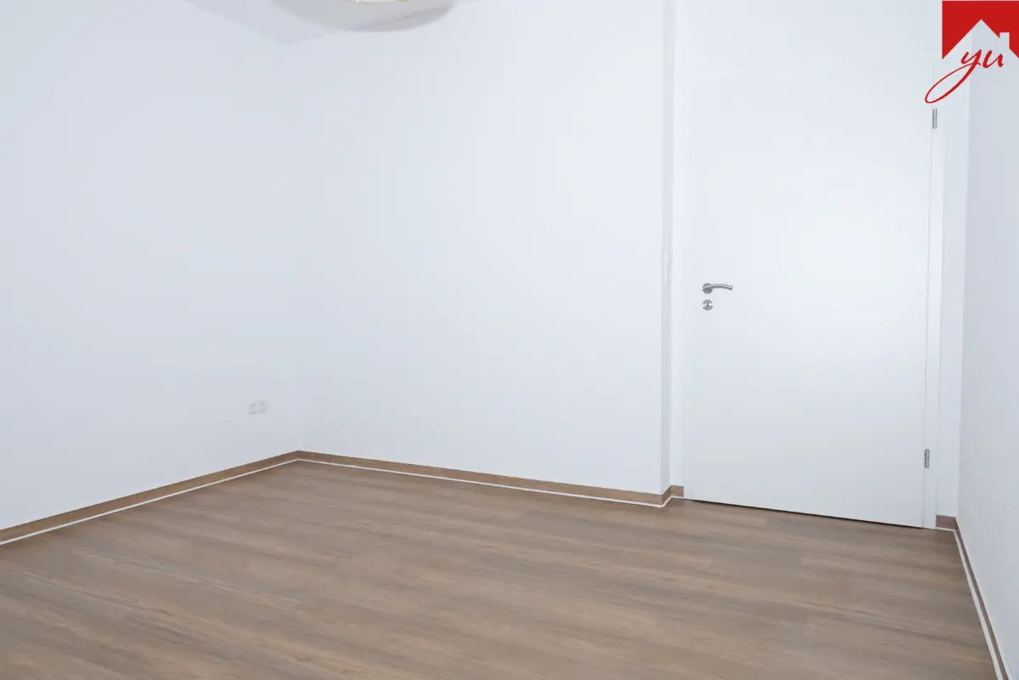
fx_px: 679
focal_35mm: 24
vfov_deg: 53.1
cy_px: 340
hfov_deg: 73.7
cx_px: 510
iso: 400
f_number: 8
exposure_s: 1/125
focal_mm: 8.8
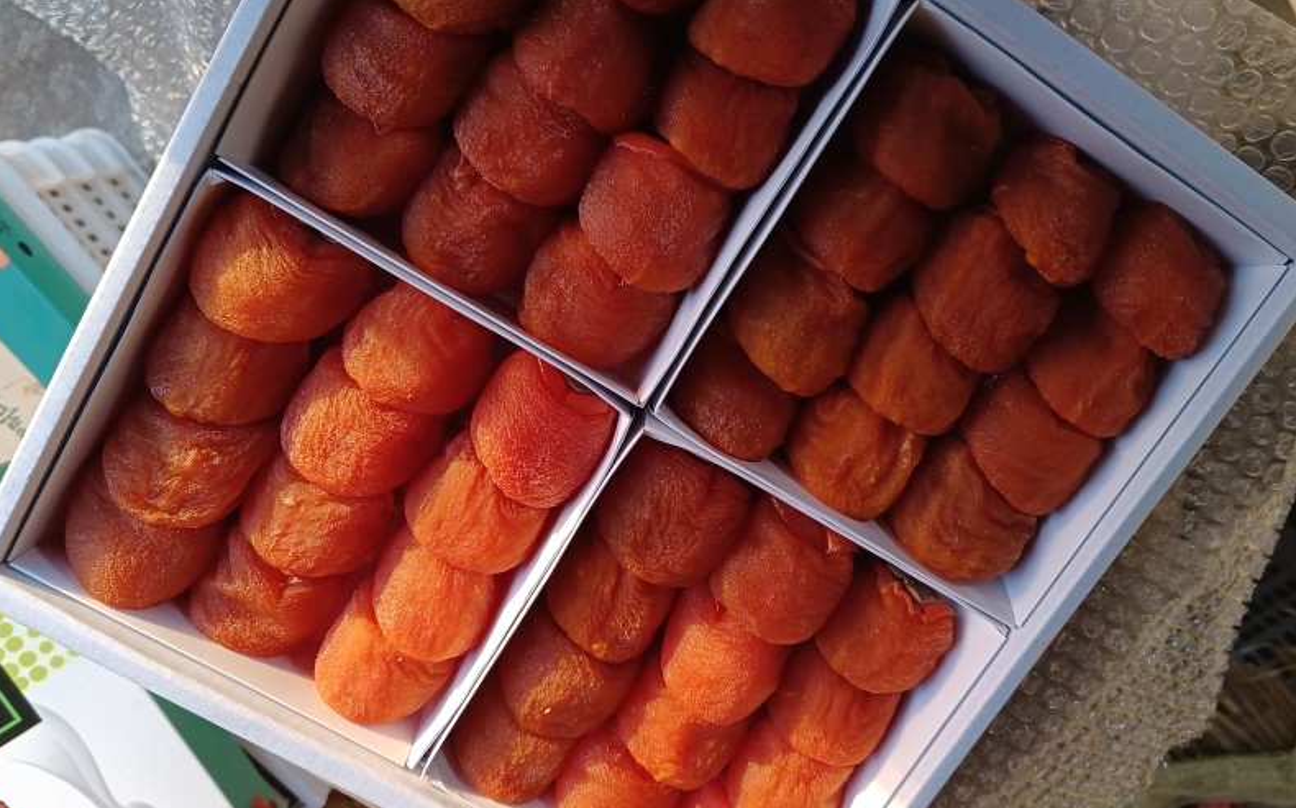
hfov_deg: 64.7
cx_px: 643
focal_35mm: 29
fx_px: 1024
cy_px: 434
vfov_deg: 43.1
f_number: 1.9
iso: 403
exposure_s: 1/50
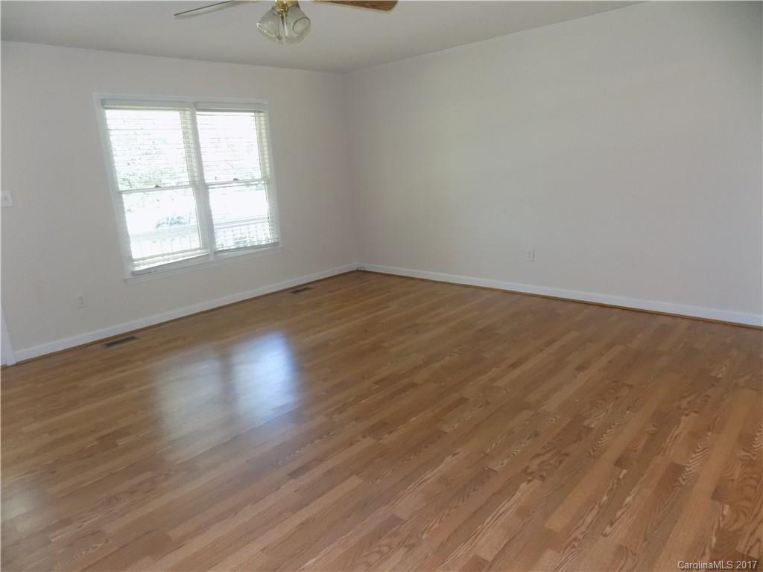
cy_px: 286
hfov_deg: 73.9
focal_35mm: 23
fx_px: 507
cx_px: 382
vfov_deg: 58.9
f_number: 3.1
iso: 320
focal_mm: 4
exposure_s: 1/30
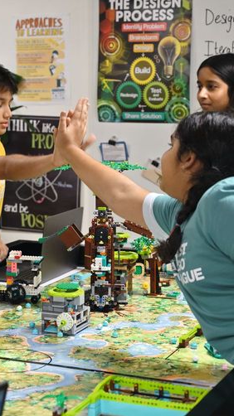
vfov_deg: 23.7
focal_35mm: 90
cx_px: 17
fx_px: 994
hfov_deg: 13.3
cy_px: 208
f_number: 4
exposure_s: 1/100
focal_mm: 57
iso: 1000
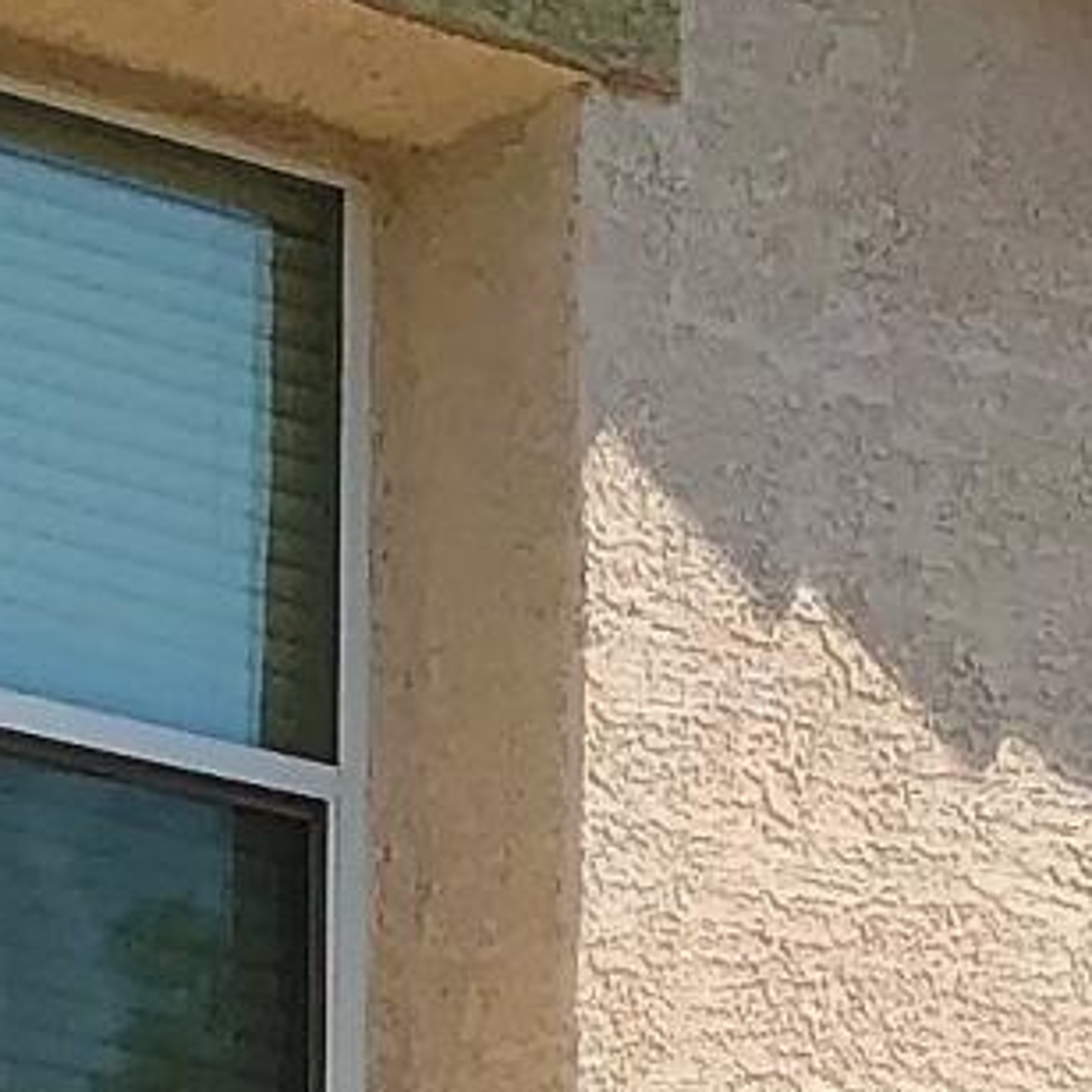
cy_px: 2383
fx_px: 8601
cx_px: 628
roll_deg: -0.3
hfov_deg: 7.3
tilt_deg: +7.6
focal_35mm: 241
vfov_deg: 6.9
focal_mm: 4
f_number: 1.8
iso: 20
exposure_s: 1/1869
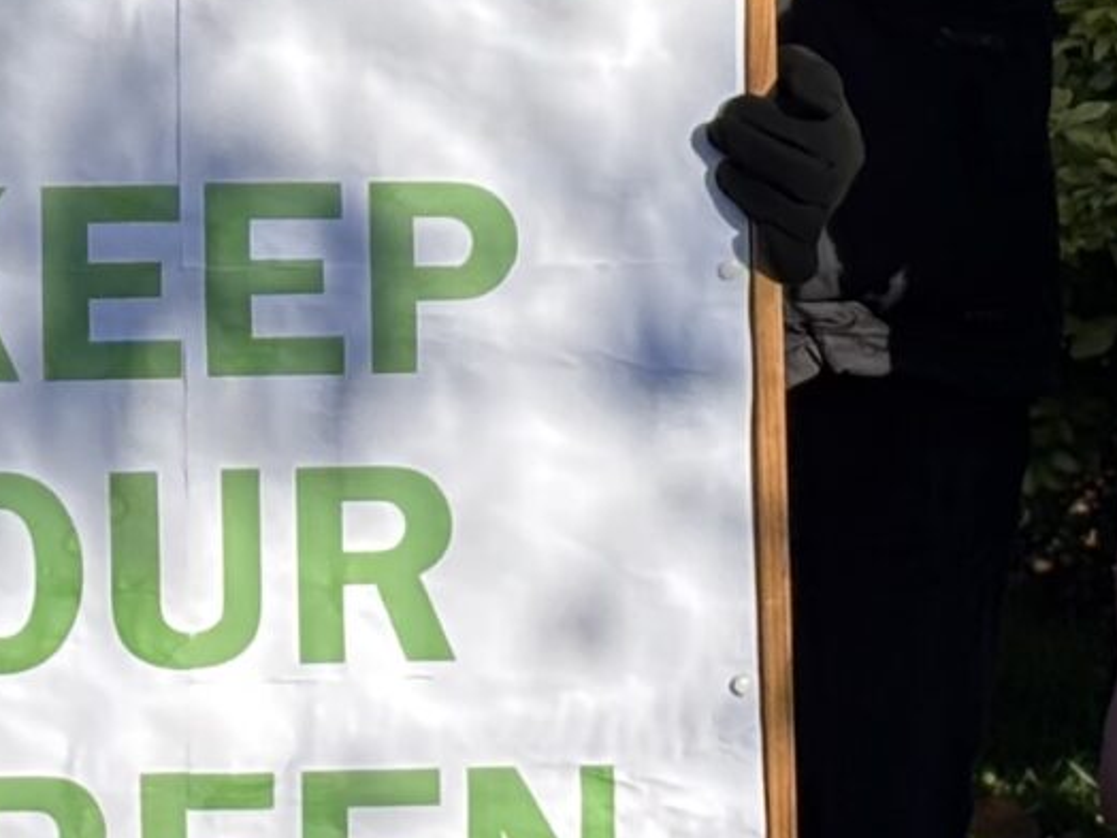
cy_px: -30
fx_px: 8196
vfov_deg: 5.8
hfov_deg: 7.8
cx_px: 190
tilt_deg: -5.4
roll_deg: +1.4
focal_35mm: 254
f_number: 1.6
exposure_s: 1/1783
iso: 32
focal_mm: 5.96
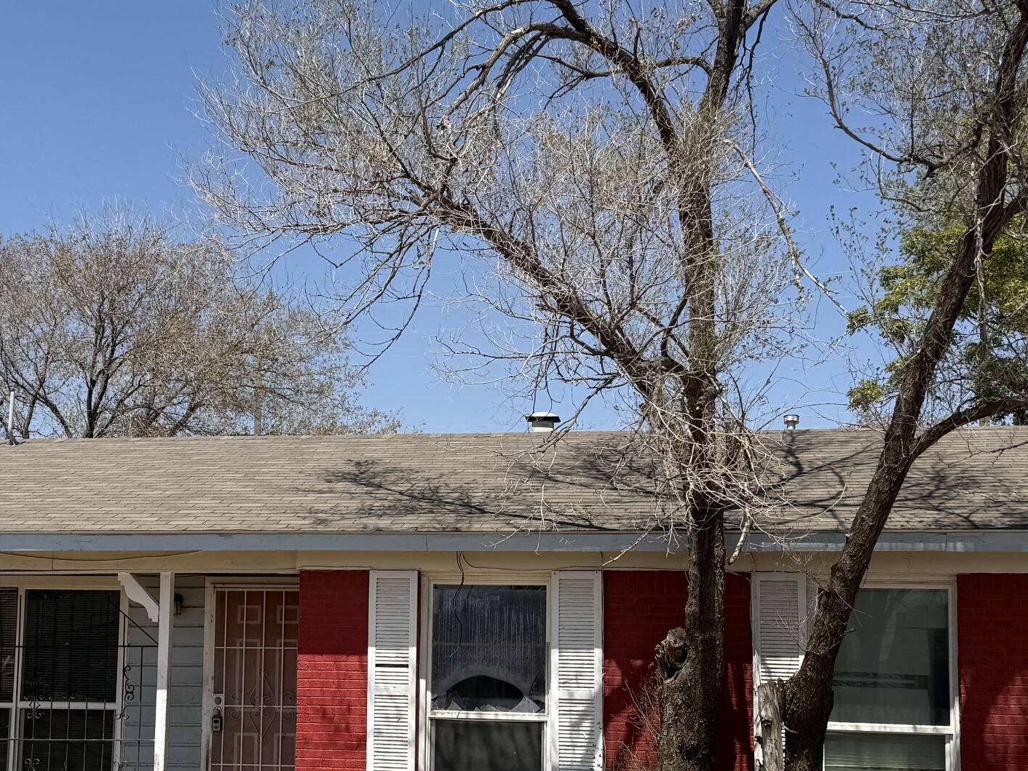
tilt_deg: +5.7
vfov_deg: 28.4
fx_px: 1515
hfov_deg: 37.3
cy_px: 513
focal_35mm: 51
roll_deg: -1.4
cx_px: 404
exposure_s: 1/5714
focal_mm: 6.76
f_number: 1.78
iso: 80
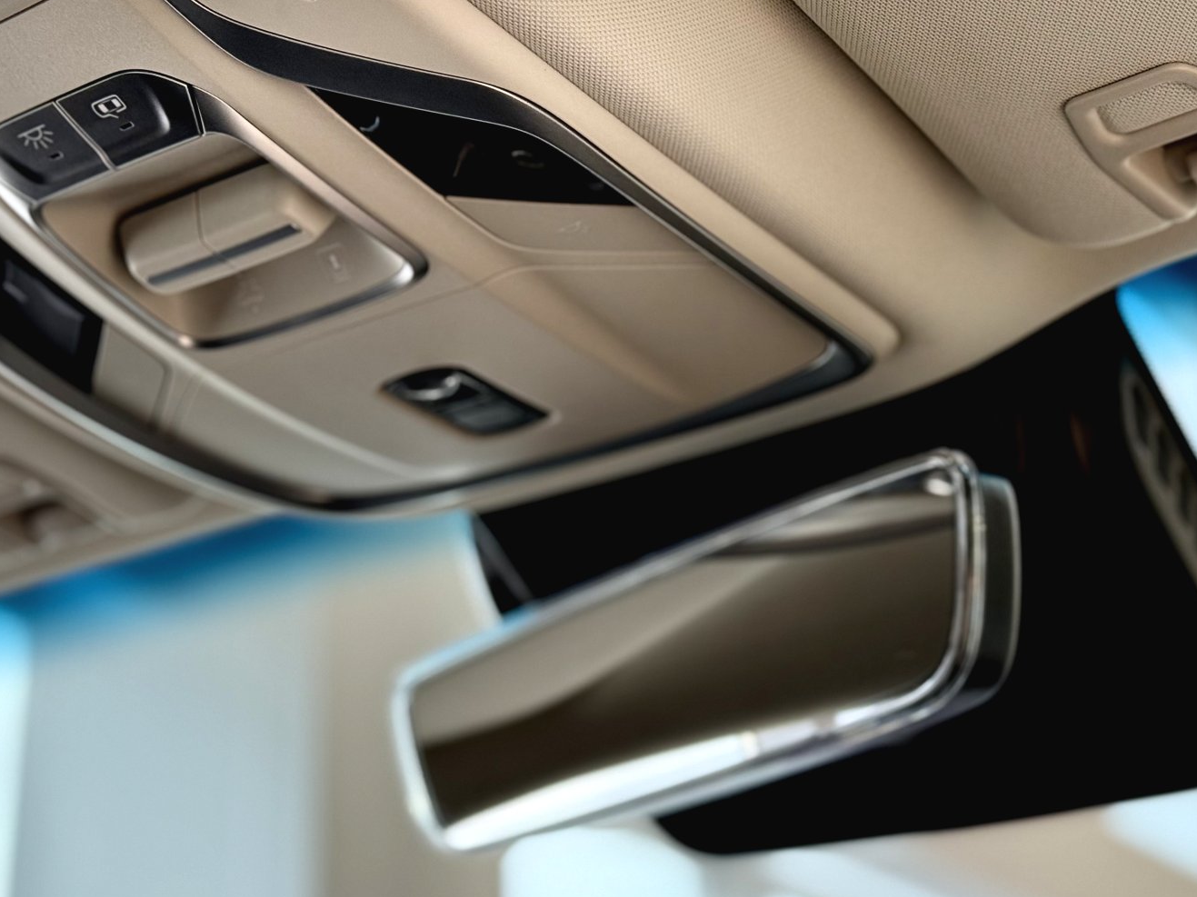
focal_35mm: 70
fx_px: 2420
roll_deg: -1.4
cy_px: 320
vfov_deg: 20.9
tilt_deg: +26.5
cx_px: 402
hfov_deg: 27.6
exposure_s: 1/60
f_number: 1.78
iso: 160
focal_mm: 6.76
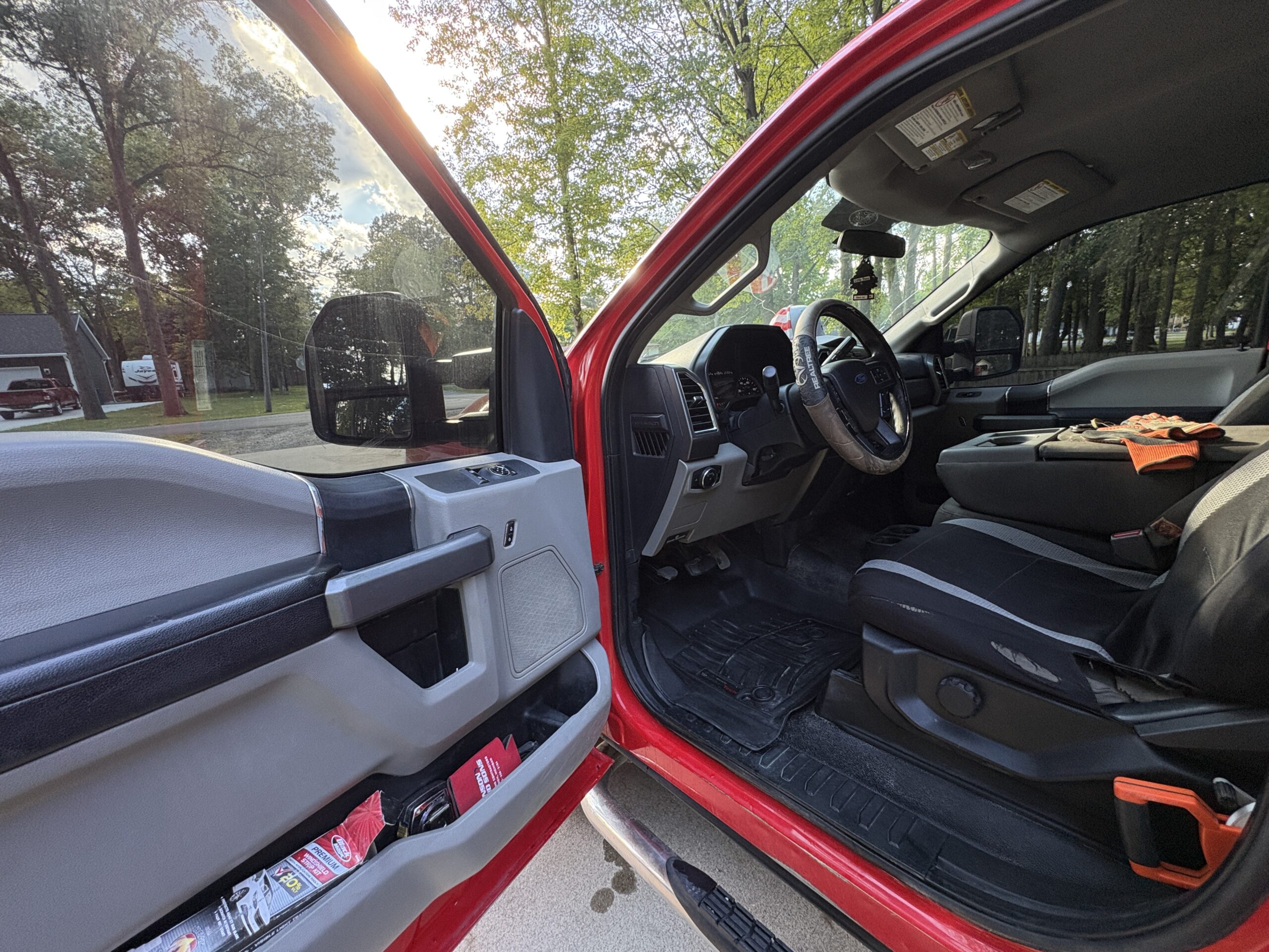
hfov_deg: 102.1
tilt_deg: -13.3
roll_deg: +3.7
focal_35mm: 14
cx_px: 634
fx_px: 513
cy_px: 476
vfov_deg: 85.7
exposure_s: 1/75
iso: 250
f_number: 2.2
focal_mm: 2.22
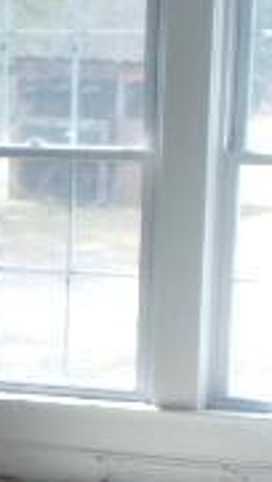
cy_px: 434
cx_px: -144
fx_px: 1818
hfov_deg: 8.4
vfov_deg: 15.0
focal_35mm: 142
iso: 100
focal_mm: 4.1
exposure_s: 1/80
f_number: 4
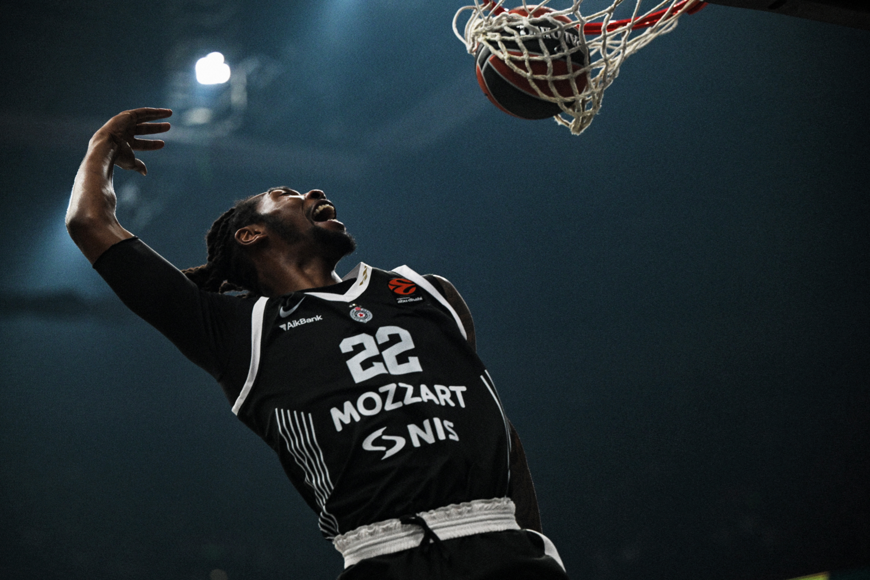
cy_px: 290
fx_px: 2537
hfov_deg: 19.5
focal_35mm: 105
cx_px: 435
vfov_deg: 13.0
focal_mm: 105
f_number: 2.8
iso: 1600
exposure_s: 1/3200
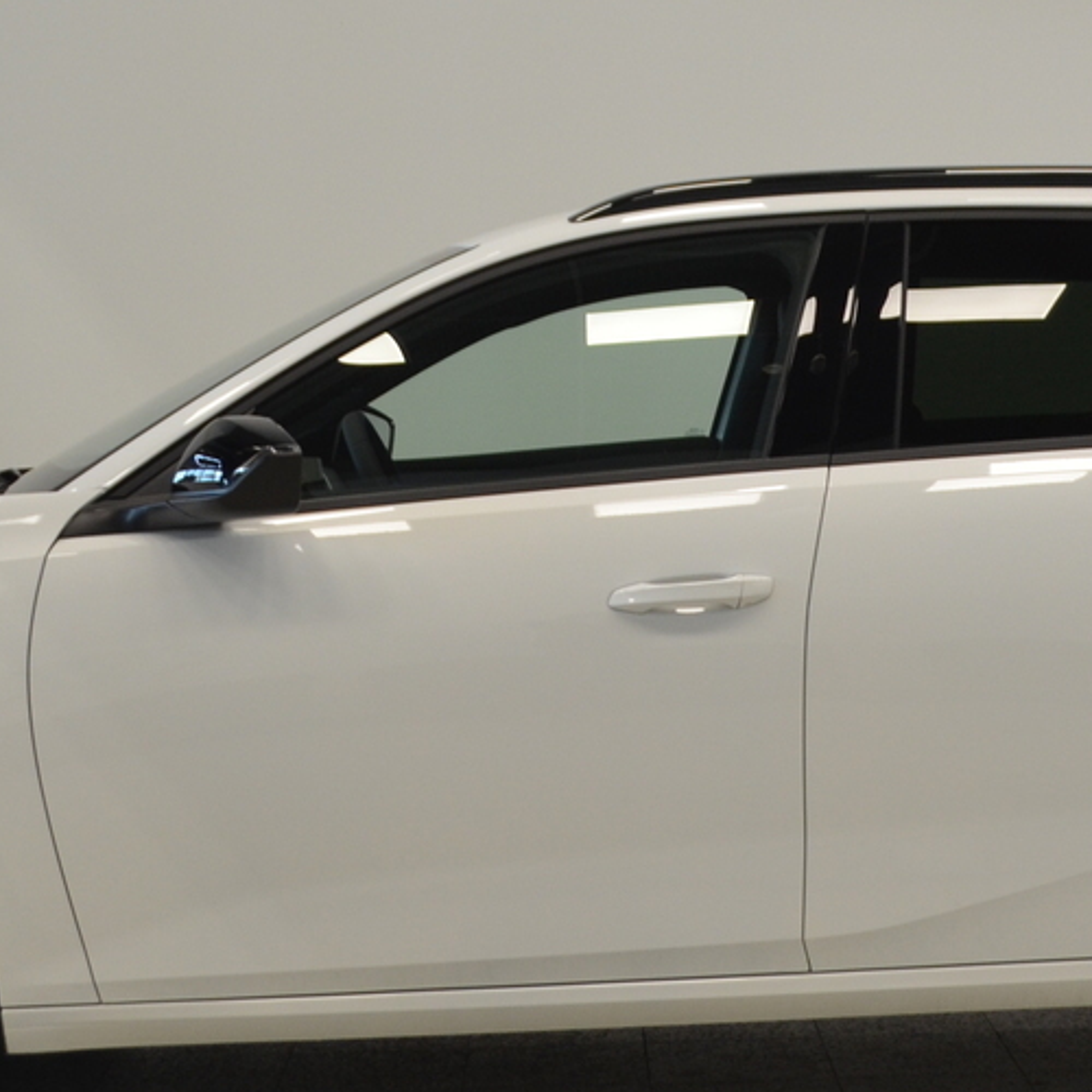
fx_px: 2962
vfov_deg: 20.9
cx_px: 680
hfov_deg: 20.8
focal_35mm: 83
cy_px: 533
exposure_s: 1/80
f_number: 4.5
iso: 400
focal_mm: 20
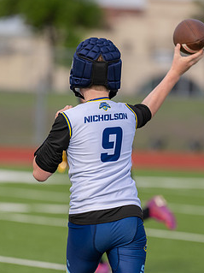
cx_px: 91
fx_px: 2752
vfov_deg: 5.7
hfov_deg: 4.2
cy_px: 160
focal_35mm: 350
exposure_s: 1/1000
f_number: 2.8
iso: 100
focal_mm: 200
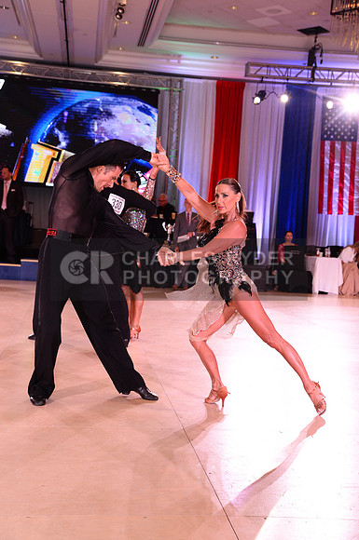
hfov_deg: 26.9
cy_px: 270
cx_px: 180
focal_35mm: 50
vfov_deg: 39.6
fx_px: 750
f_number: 5.6
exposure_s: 1/250
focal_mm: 50
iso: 2500
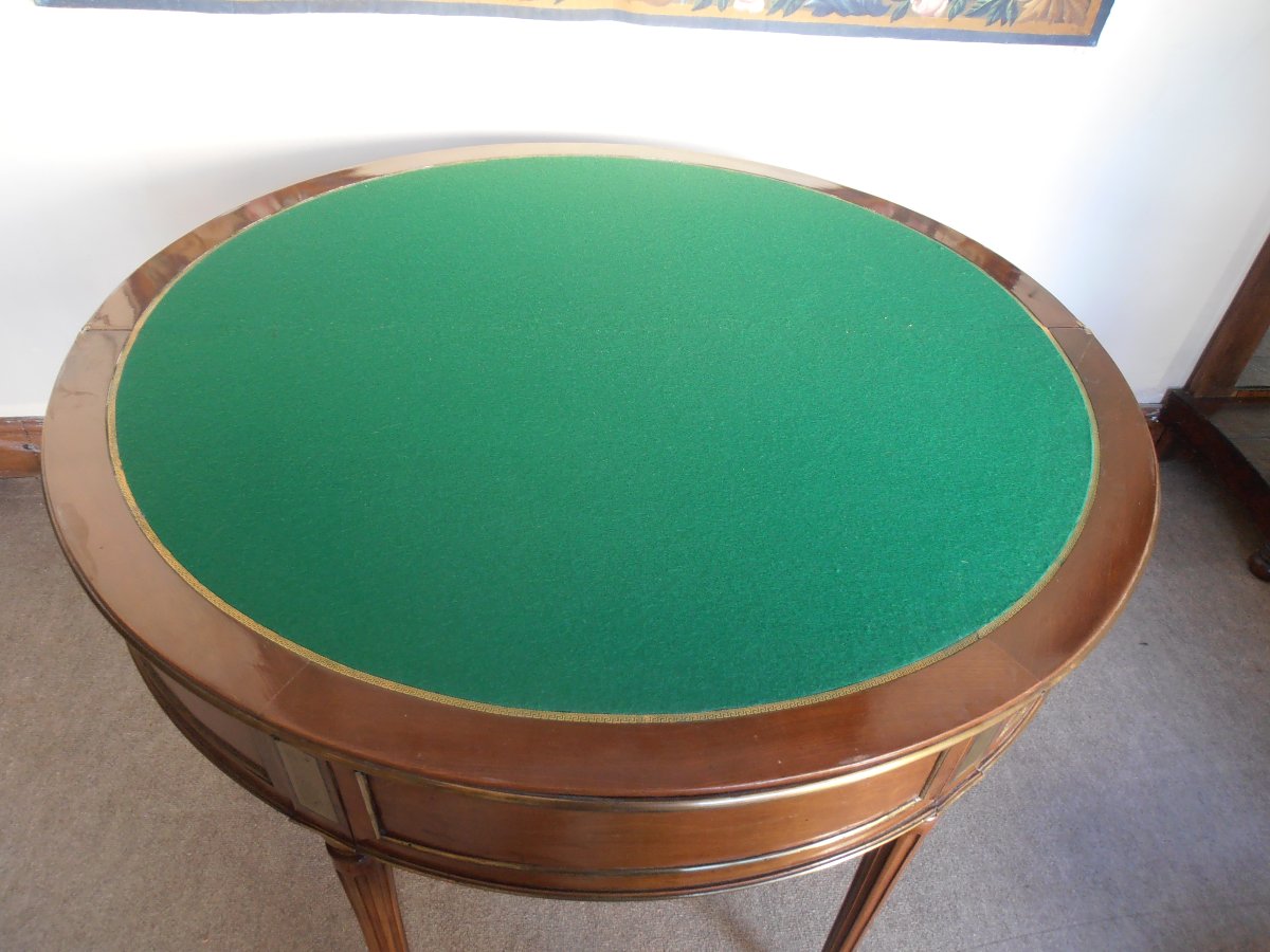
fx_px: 881
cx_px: 635
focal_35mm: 24
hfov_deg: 71.6
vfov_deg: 56.8
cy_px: 476
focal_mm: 4.2
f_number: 3
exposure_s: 1/10
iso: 125
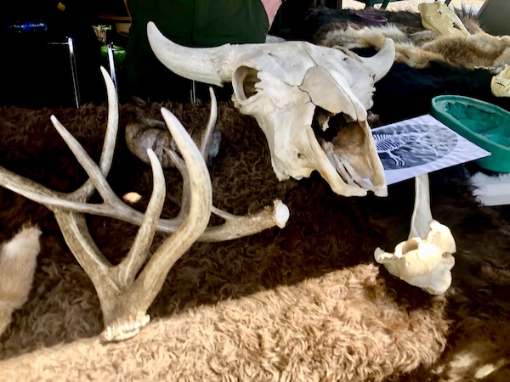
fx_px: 413
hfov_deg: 63.4
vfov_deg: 49.7
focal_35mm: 28
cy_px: 191
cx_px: 255
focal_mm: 4
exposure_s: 1/120
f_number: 1.8
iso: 20
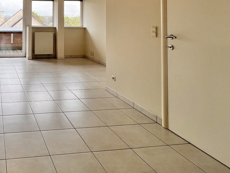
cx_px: 23
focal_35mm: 28
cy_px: 14
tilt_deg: +2.0
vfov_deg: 44.8
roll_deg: -0.5
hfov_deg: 55.2
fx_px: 186
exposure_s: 1/127
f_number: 1.8
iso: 32
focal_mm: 1.57
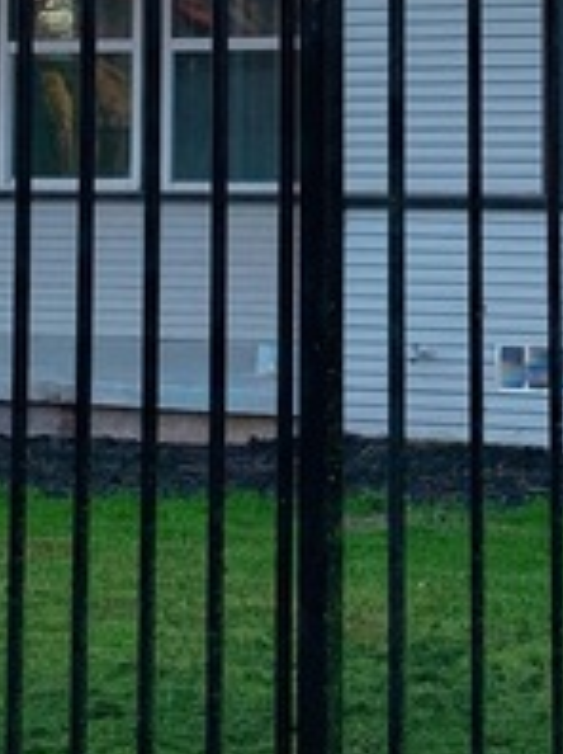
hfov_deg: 10.4
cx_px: 339
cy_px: -88
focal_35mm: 142
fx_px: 3086
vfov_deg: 13.6
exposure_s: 1/312
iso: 25
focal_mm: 4.25
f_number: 1.8
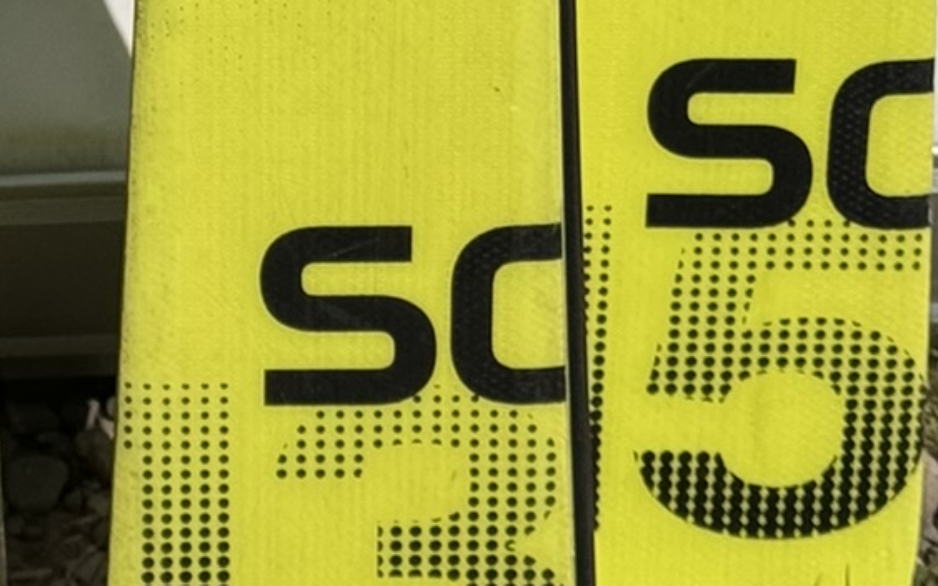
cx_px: -28
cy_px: -538
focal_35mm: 185
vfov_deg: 6.9
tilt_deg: -25.5
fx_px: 4730
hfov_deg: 11.2
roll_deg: -1.3
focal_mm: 6.76
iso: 80
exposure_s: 1/12500
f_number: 1.78
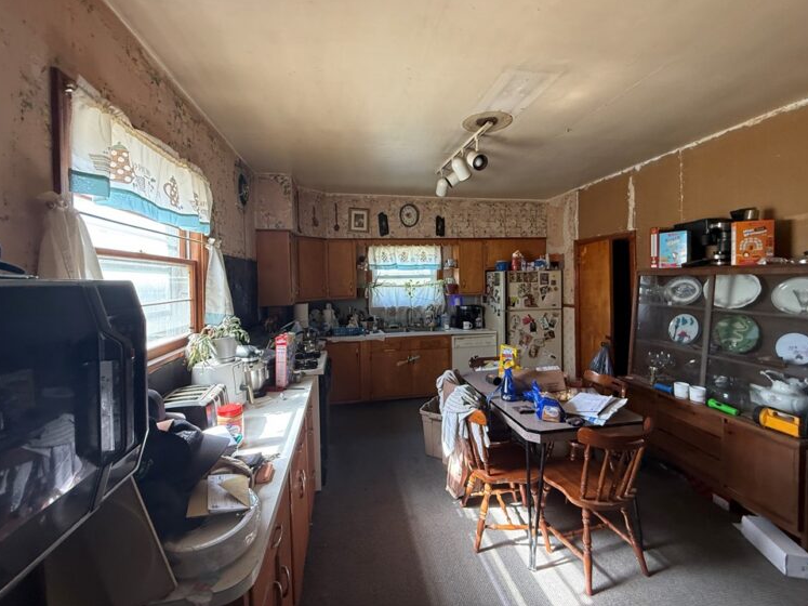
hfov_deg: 98.2
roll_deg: +0.1
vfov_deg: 81.6
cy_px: 284
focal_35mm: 15
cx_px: 408
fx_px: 350
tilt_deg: +1.8
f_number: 2.2
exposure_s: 1/90
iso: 400
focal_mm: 2.22
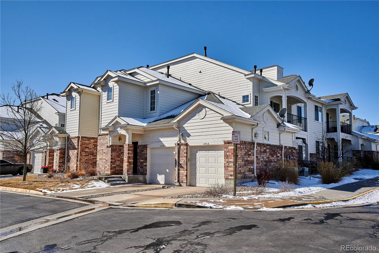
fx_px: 316
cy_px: 126
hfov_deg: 61.9
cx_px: 190
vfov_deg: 43.6
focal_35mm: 30
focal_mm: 30
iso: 400
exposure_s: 1/1600
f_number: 10
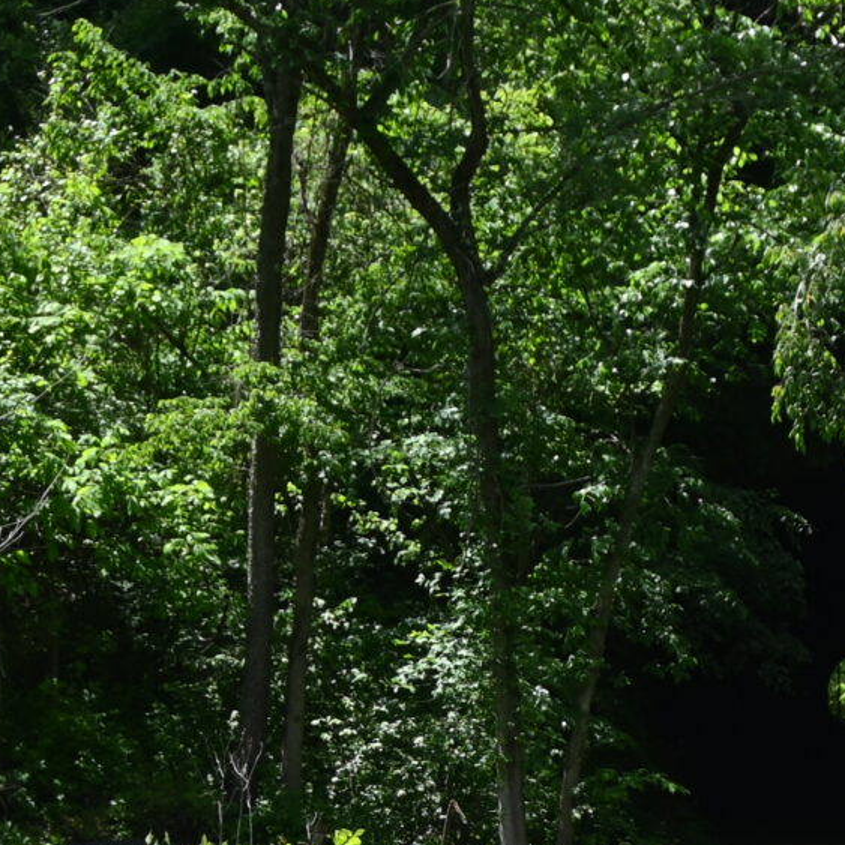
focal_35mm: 139
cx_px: 1009
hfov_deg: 12.3
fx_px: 3839
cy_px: 1248
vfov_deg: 12.0
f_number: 5.6
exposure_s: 1/250
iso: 100
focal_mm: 24
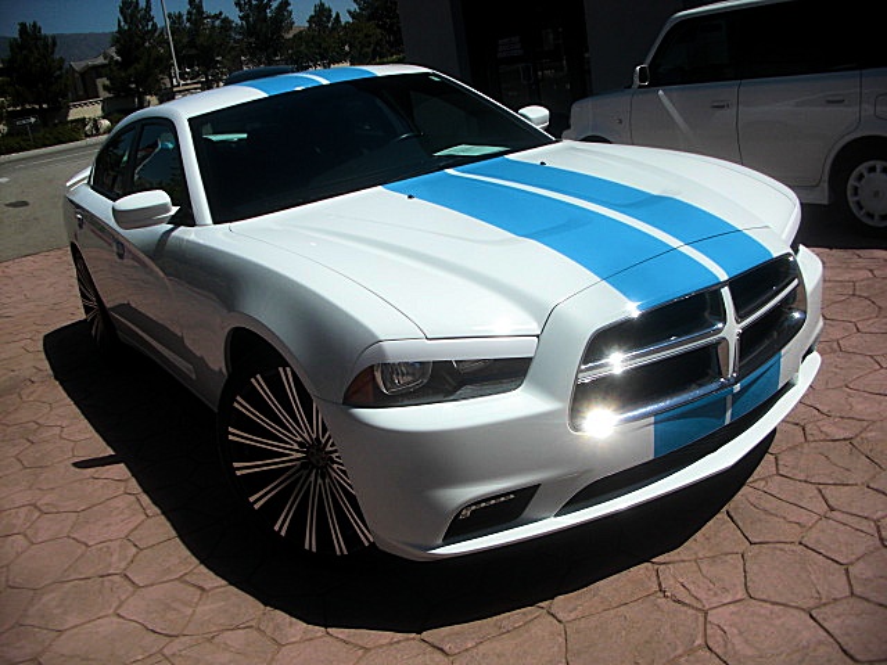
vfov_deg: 39.7
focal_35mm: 36
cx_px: 444
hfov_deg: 51.4
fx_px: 922
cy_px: 332
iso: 50
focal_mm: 6.3
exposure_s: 1/250
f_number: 7.9
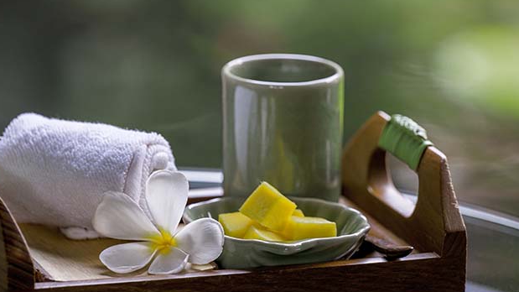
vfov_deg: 3.7
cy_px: 89
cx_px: 272
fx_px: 4472
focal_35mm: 325
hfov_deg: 6.6
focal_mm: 200
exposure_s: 1/200
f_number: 3.5
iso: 200
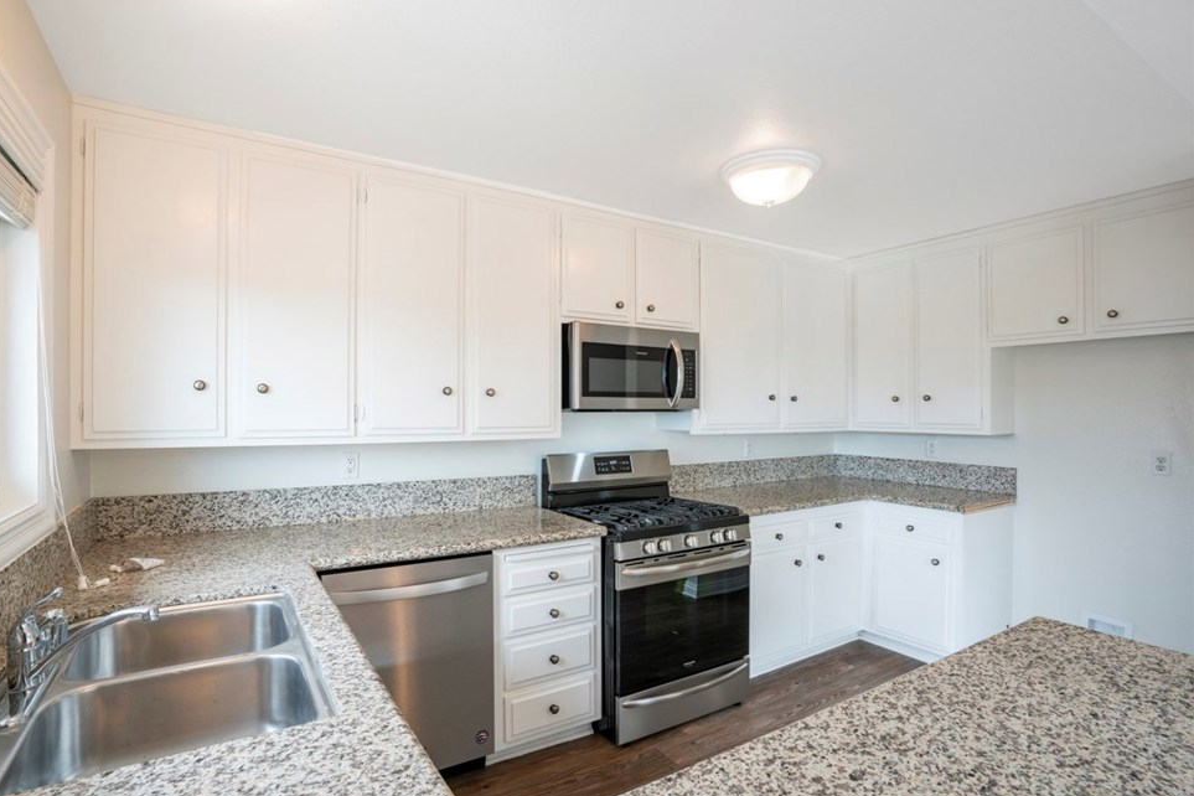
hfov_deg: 93.2
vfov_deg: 70.4
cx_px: 560
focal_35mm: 17
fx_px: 564
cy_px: 413
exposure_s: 1/8
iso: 320
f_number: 11
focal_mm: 16
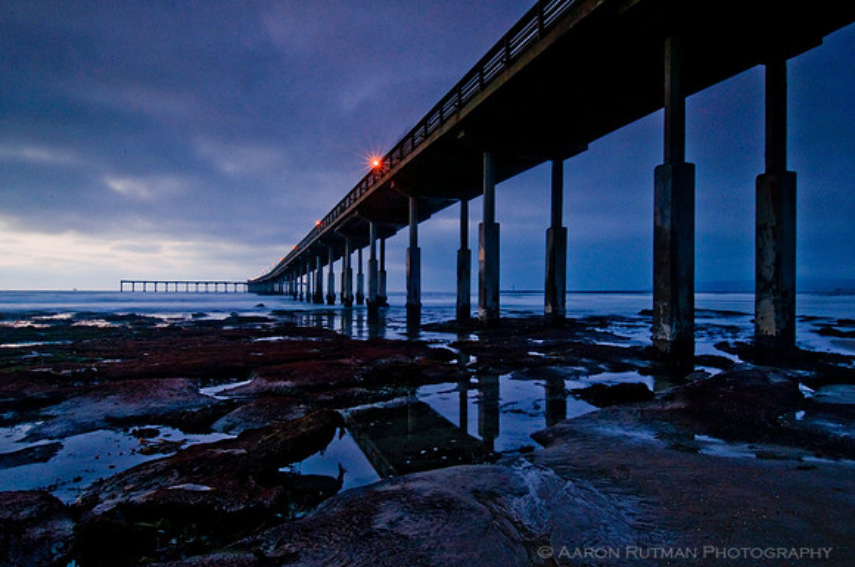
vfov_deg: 59.3
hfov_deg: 81.3
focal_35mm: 21
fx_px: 498
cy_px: 284
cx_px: 428
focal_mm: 14
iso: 200
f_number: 22
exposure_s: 3
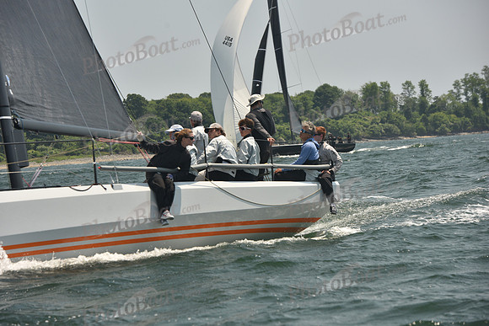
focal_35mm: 140
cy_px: 163
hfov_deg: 14.7
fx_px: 1902
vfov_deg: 9.8
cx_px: 244
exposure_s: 1/640
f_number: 7.1
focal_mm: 140
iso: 250
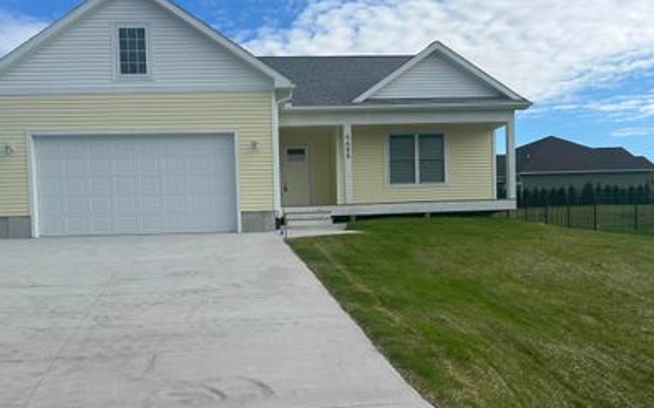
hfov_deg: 54.9
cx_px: 257
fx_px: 624
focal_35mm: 35
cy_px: 270
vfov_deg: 35.9
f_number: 1.5
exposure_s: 1/4115
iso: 50
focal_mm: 5.7
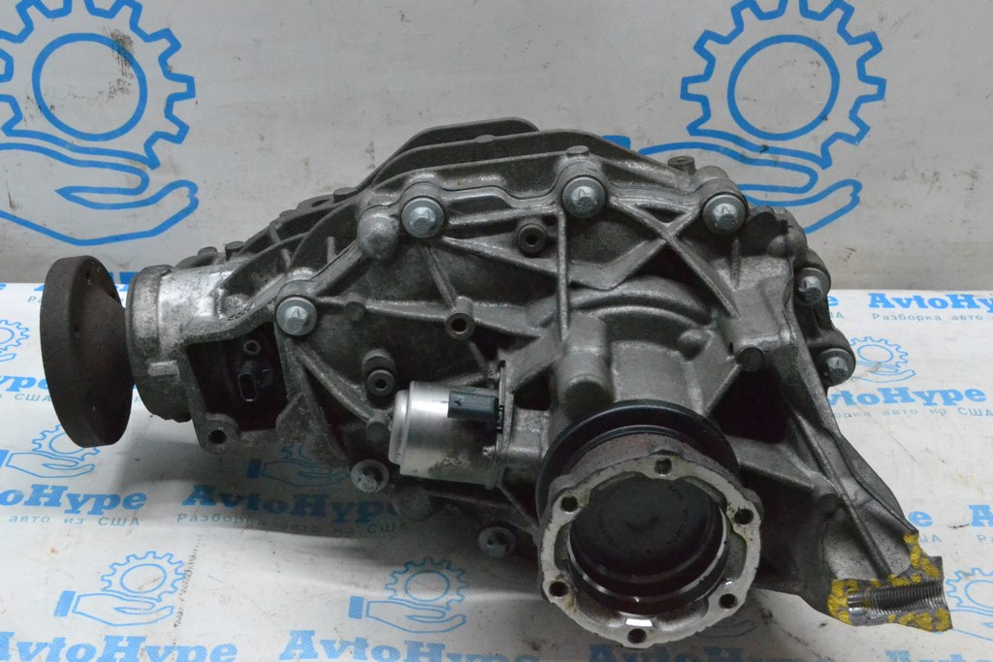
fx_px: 1407
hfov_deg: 38.9
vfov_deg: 26.5
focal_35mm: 51
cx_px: 496
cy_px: 331
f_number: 10
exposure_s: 1/160
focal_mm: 34
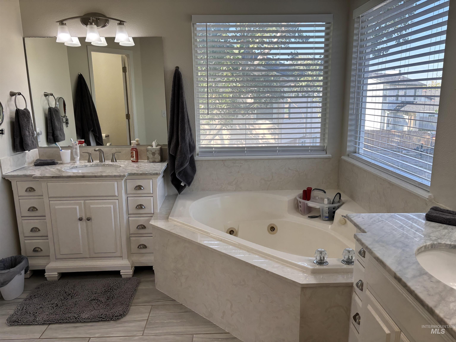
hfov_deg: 67.3
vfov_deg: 53.1
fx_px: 343
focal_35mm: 26
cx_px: 228
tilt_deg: -11.5
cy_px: 171
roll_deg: +1.1
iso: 40
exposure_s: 1/220
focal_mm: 5.96
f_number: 1.6
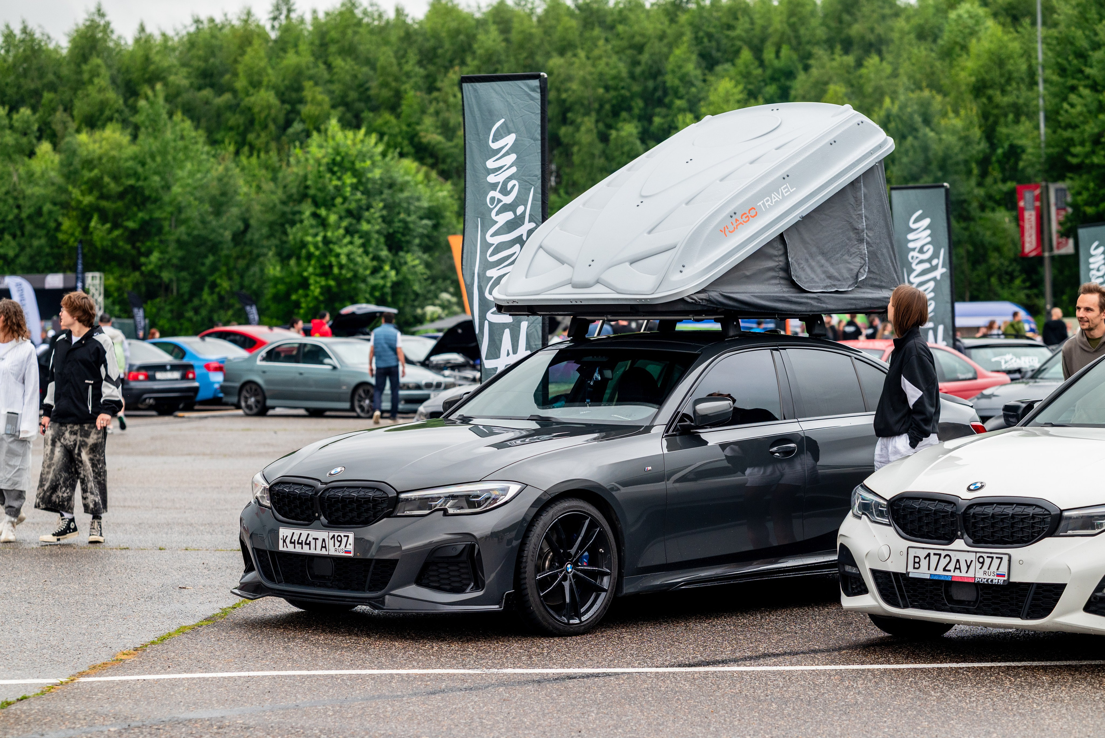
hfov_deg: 23.6
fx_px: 2647
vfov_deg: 15.9
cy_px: 369
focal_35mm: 86
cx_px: 557
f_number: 3.5
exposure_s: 1/800
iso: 400
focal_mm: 85
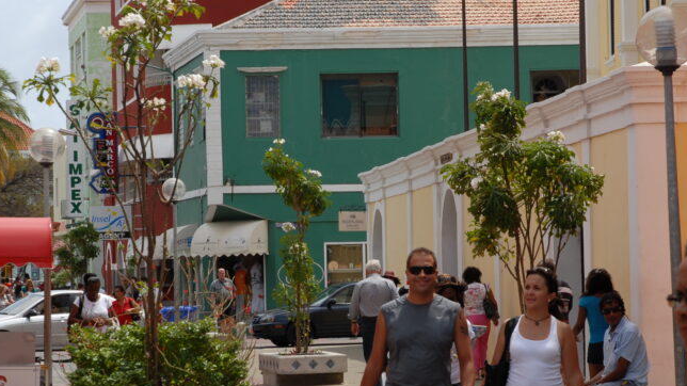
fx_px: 2550
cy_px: 237
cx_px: 365
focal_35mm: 140
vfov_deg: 8.7
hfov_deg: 15.3
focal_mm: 56
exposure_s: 1/200
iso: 100
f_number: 7.1
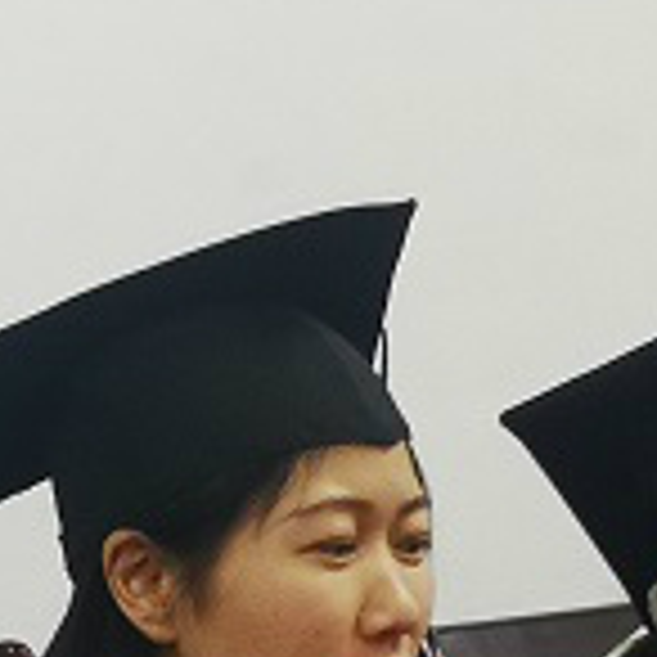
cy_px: 873
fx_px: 5390
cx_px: -58
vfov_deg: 6.9
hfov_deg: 6.9
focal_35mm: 251
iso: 100
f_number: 1.8
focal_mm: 3.95
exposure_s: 1/50
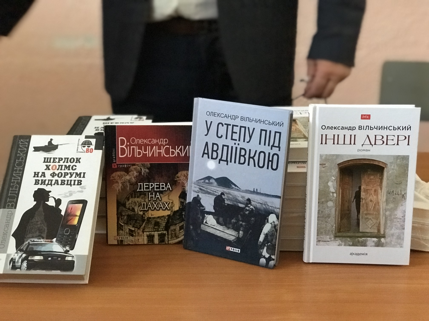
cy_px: 160
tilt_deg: -20.9
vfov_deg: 25.7
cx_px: 214
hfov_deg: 33.8
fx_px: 706
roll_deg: +0.6
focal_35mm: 57
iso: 1250
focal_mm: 6.6
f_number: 2.8
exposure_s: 1/50
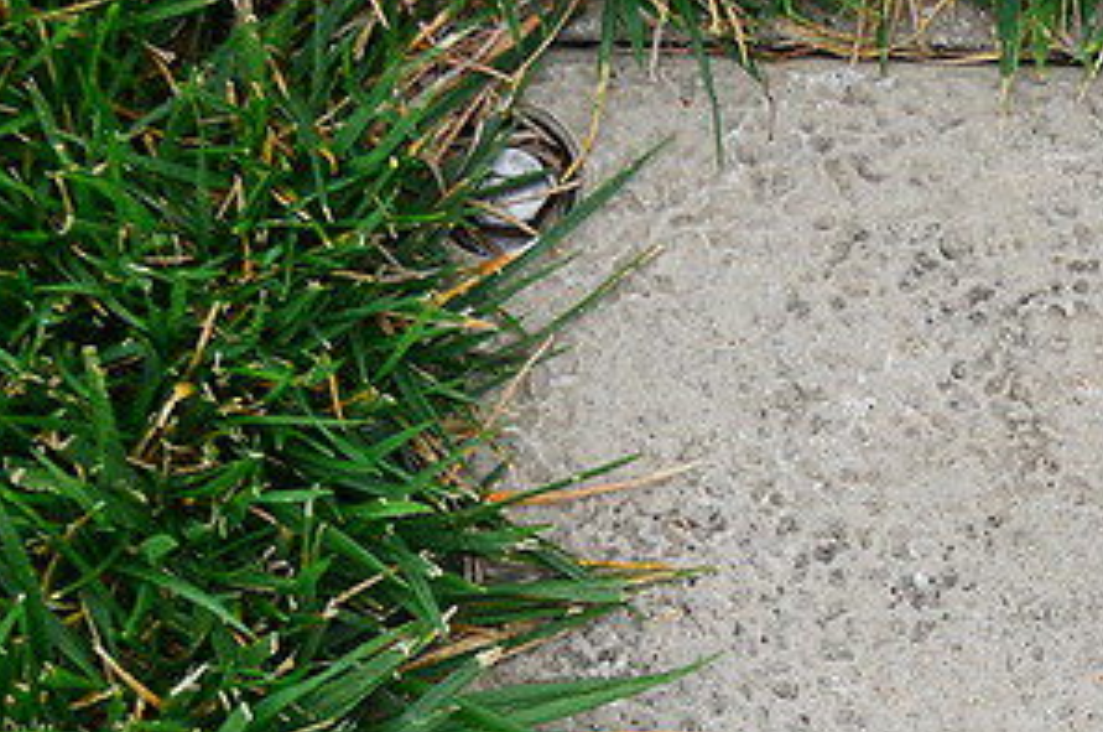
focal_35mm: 178
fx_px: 5445
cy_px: 1001
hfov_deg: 11.2
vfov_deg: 7.6
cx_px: 1489
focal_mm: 32
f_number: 5.6
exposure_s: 1/125
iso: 100
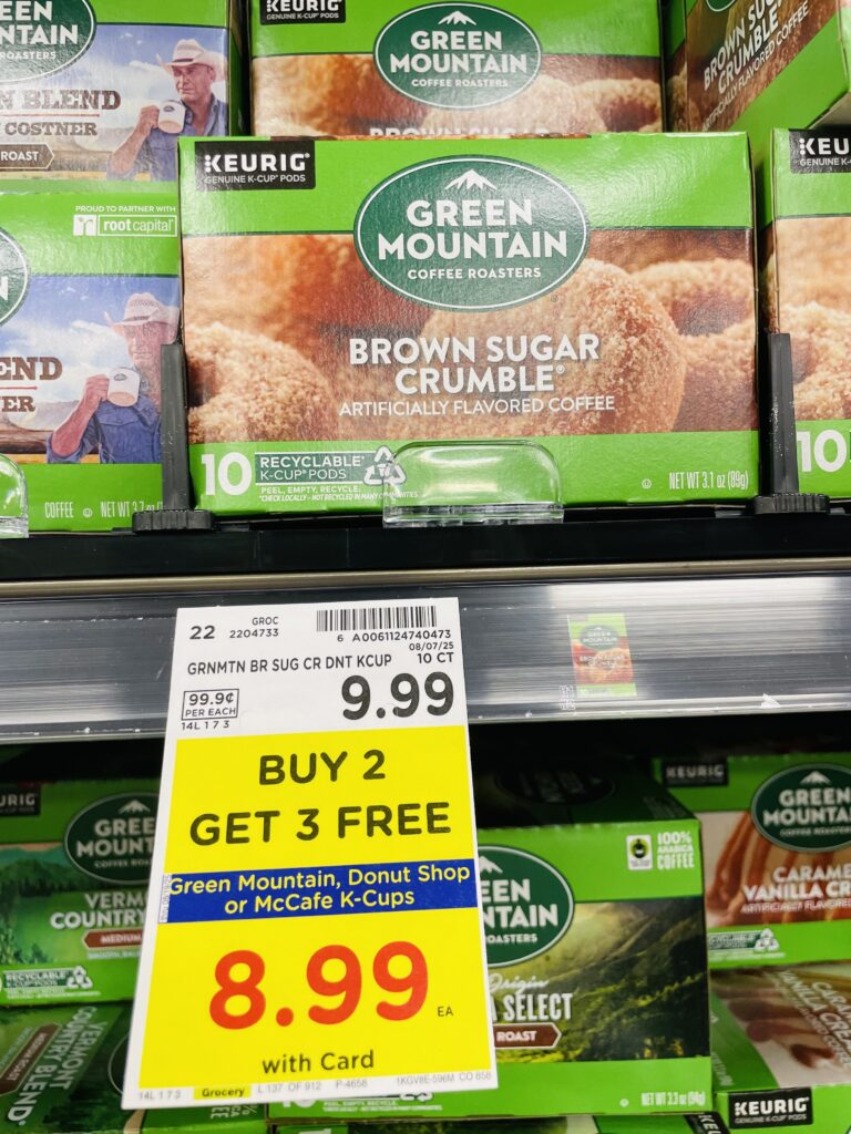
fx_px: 852
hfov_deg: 53.1
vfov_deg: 67.3
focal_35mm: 26
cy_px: 567
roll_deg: +2.8
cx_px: 426
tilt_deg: -1.9
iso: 100
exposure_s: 1/120
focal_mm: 4.2
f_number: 1.6
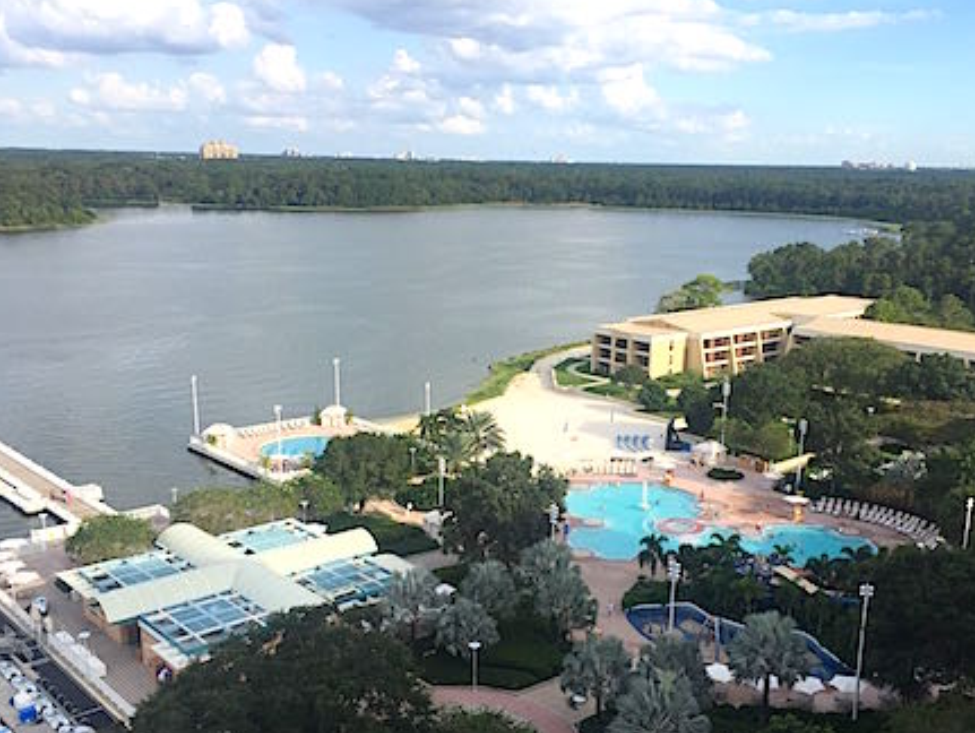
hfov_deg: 50.0
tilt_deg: -15.4
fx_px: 1043
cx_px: 541
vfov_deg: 38.5
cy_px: 456
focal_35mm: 37
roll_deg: -1.8
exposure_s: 1/1276
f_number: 2.2
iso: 32
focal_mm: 4.15
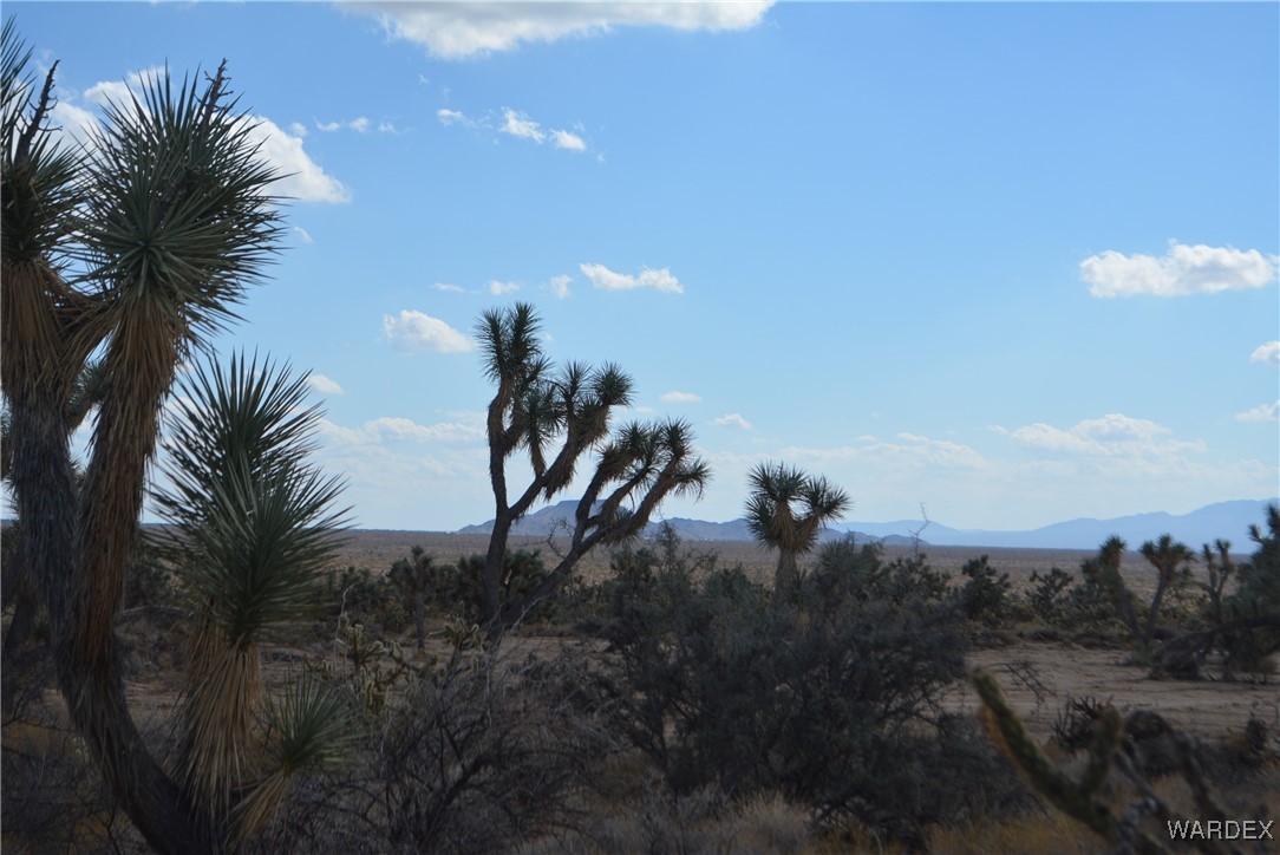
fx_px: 2935
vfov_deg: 16.6
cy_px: 428
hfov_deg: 24.6
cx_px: 640
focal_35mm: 82
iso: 400
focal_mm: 55
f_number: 8
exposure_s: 1/2000
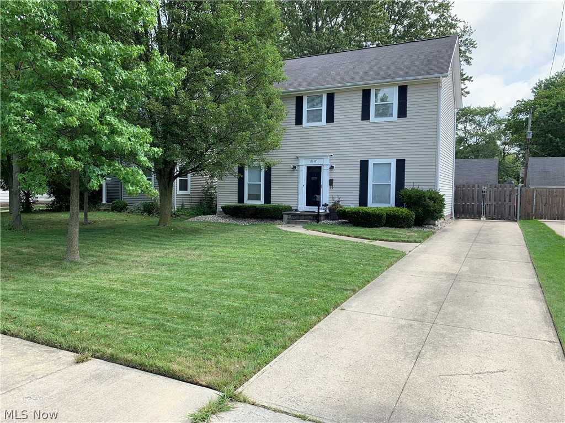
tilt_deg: -4.0
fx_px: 424
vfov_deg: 53.1
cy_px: 212
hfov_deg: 67.3
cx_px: 282
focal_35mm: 26
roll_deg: -0.5
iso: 25
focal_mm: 4.25
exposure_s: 1/722
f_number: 1.8
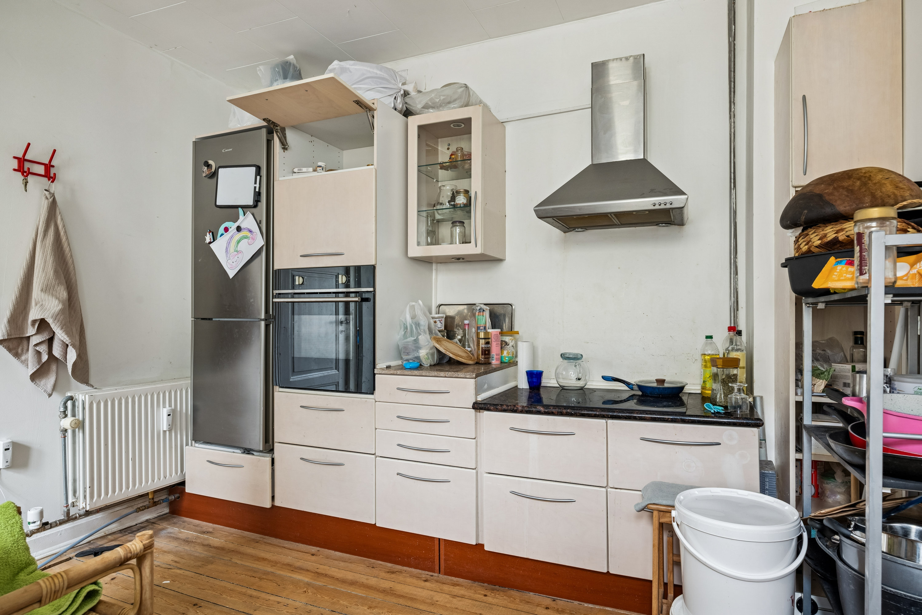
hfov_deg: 84.0
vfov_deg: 61.9
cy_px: 308
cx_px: 461
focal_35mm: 20
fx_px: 512
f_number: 8
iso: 400
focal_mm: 20
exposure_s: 1.3
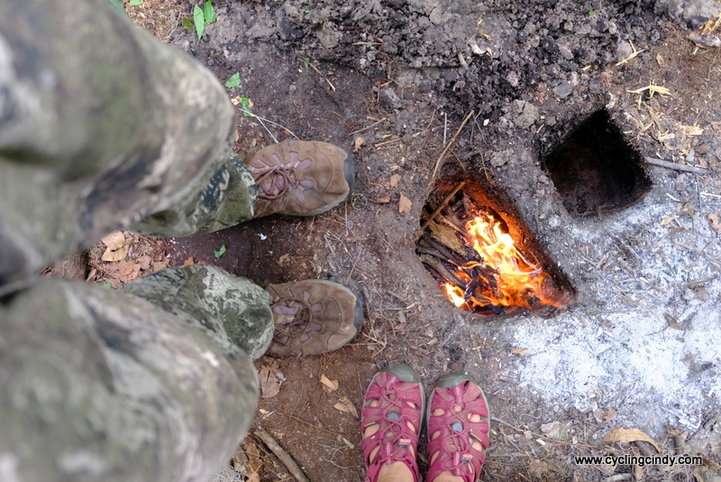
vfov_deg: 41.1
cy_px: 241
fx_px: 641
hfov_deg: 58.7
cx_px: 360
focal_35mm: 32
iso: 1600
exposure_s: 1/220
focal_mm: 21.4
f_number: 3.2
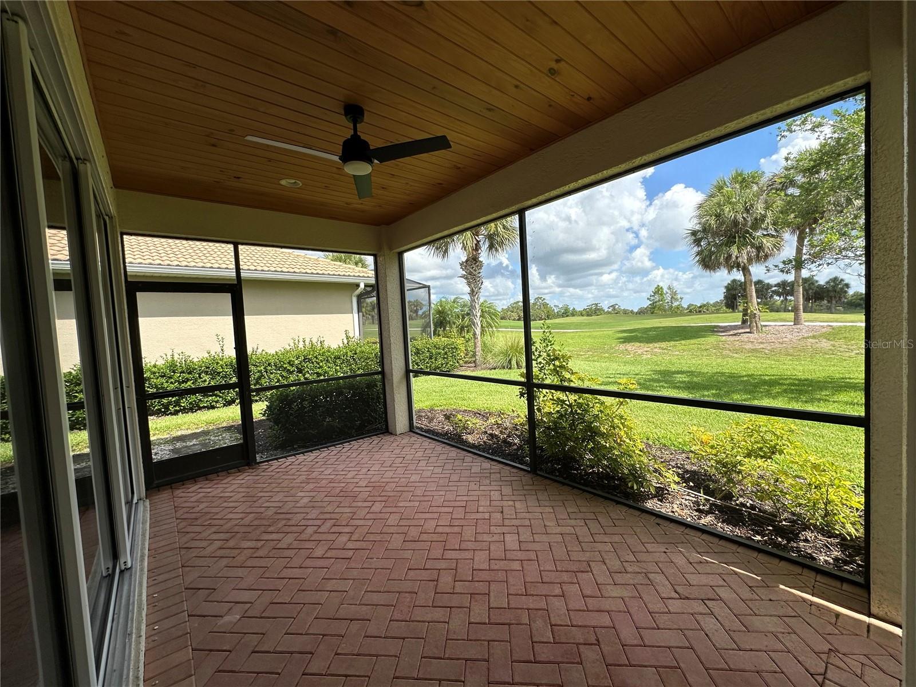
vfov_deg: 85.7
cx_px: 458
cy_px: 344
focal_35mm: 14
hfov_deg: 102.1
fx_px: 370
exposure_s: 1/882
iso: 40
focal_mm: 2.22
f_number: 2.2
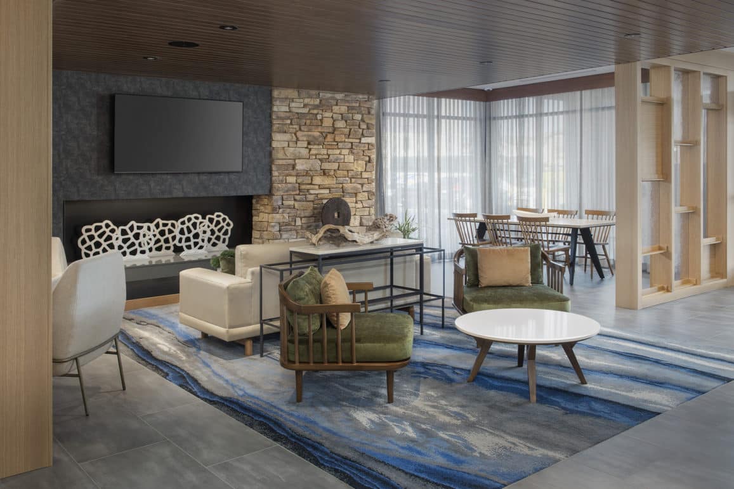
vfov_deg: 41.1
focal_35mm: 32
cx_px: 367
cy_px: 244
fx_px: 652
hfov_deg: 58.7
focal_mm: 32
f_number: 11
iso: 50
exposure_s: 6
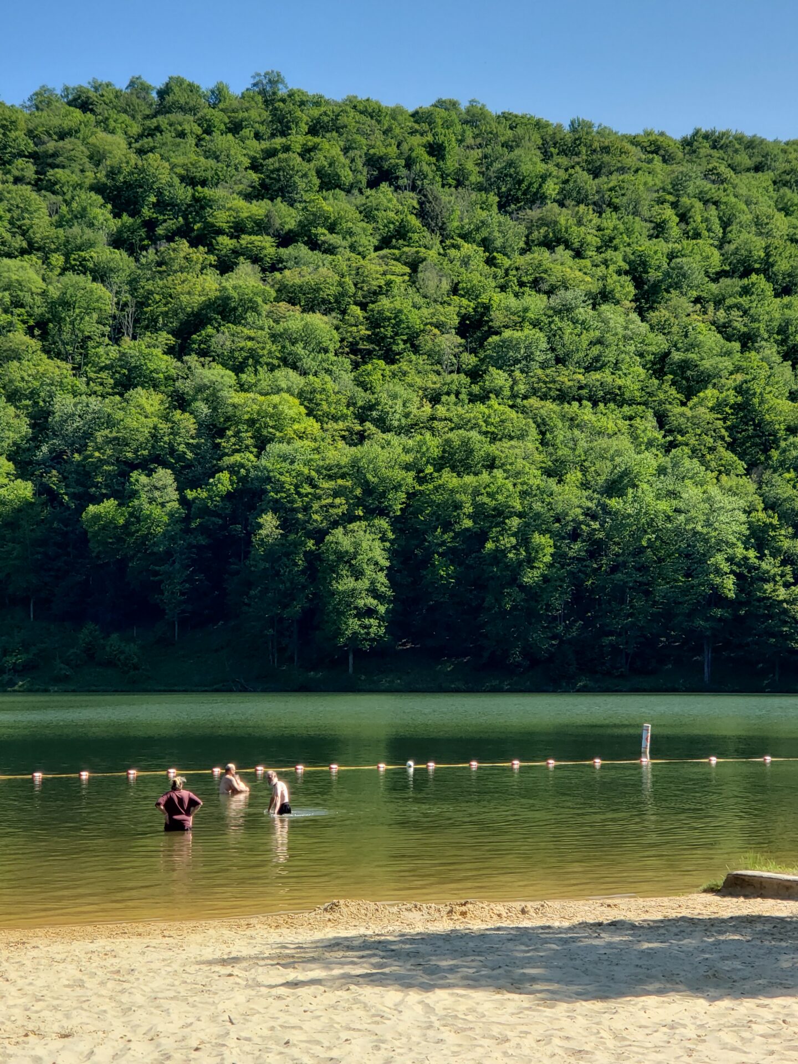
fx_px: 1598
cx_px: 399
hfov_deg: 28.0
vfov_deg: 36.8
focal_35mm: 52
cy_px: 532
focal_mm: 6
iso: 32
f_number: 2.4
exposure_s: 1/457
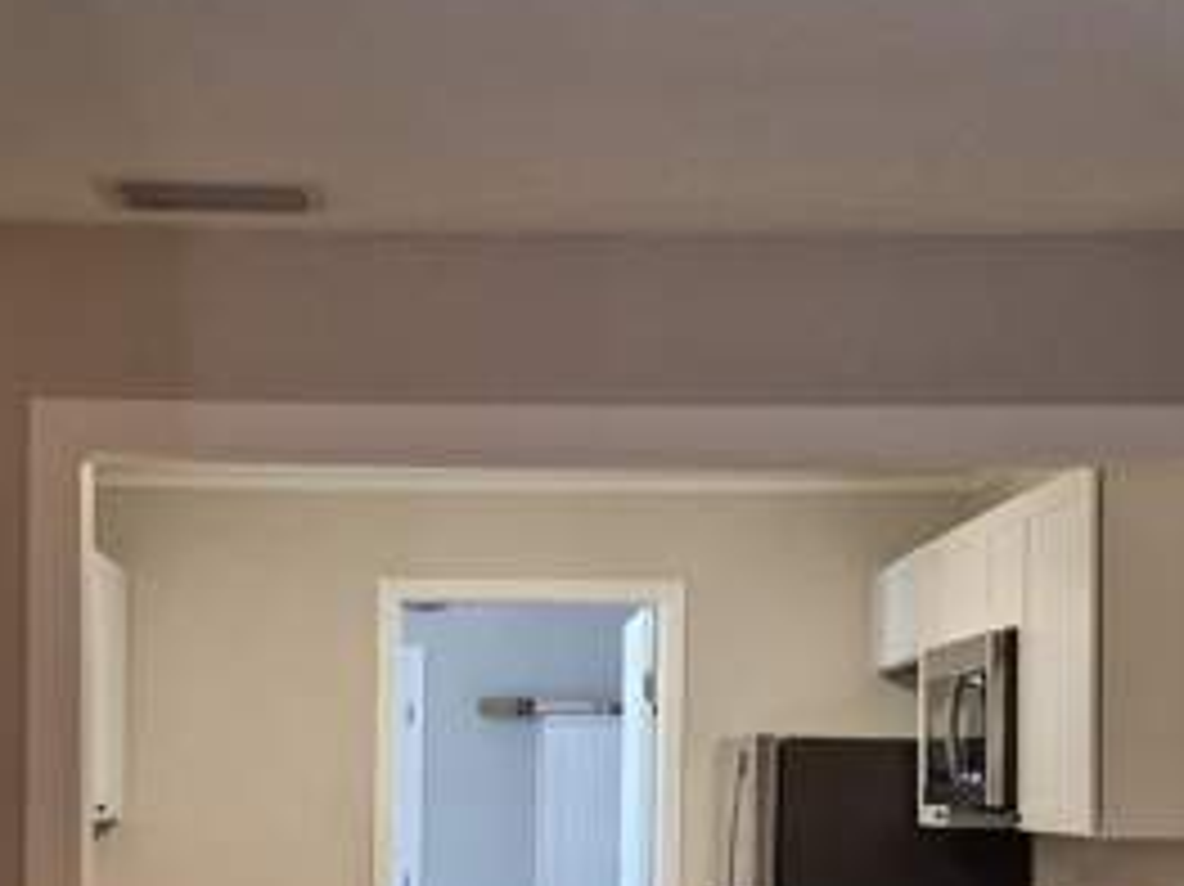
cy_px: 787
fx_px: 2393
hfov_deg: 27.6
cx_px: 410
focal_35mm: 70
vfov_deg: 20.6
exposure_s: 1/120
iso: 1000
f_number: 1.8
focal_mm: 5.4
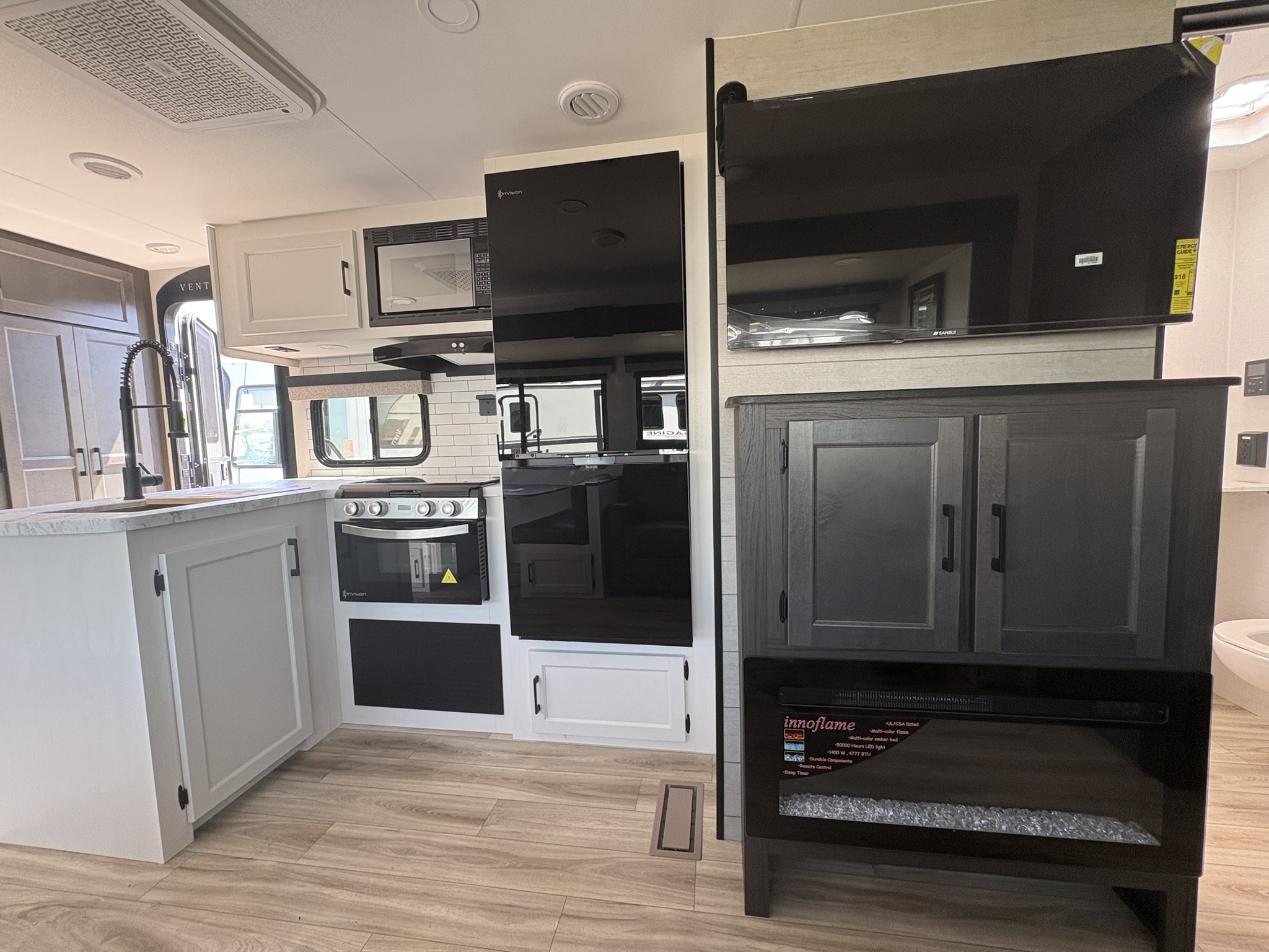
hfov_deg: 102.1
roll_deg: +2.2
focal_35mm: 14
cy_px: 476
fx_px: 513
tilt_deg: -3.5
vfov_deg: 85.7
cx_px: 634
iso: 250
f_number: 2.2
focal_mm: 2.22
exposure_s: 1/76
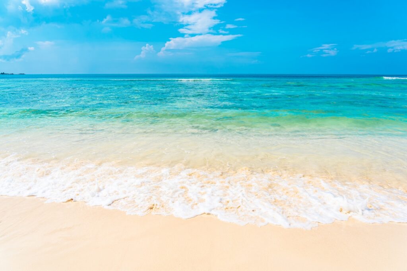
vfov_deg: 52.2
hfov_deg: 72.6
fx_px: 277
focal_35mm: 24
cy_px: 136
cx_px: 204
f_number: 8
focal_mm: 24
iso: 100
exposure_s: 1/320
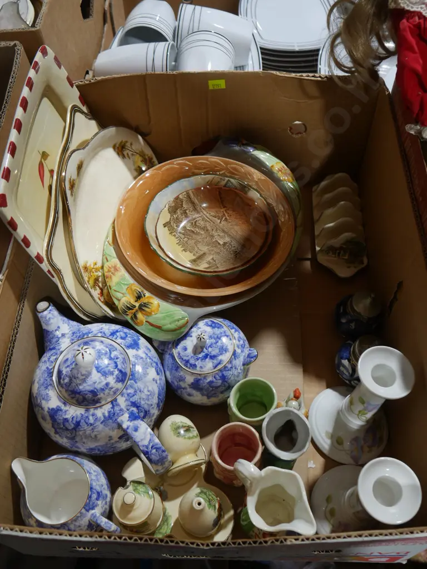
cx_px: 214
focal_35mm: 34
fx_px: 559
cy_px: 284
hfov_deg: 41.8
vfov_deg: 54.0
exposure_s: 1/60
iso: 250
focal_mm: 17
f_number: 4
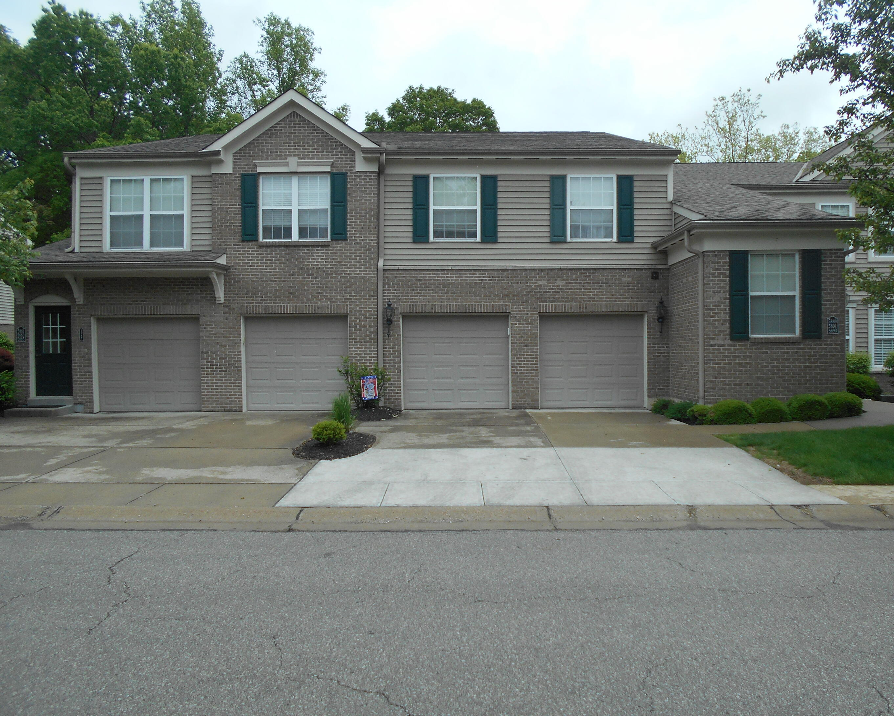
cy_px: 359
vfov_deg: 51.5
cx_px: 467
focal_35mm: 28
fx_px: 741
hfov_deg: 62.2
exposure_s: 1/1000
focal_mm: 4.6
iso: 80
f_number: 3.2
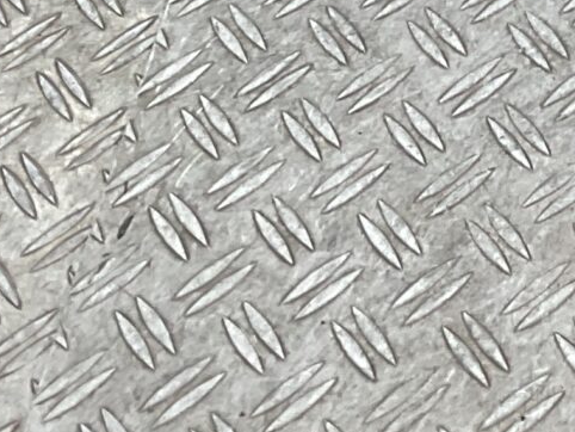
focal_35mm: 154
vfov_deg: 8.8
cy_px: -572
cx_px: 709
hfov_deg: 12.5
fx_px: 2559
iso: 25
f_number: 1.8
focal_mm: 3
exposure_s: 1/100
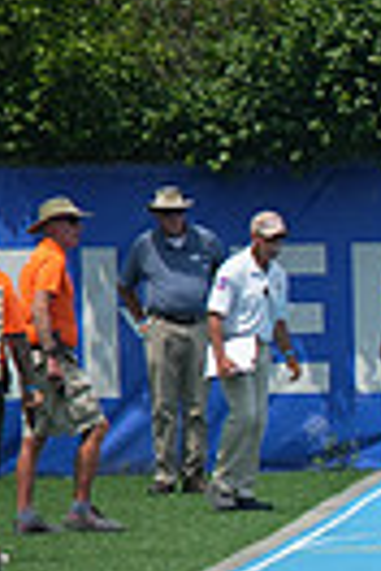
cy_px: 387
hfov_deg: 1.0
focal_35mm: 1362
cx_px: 1247
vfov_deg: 1.5
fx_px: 21620
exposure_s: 1/2500
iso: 400
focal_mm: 310
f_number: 5.6
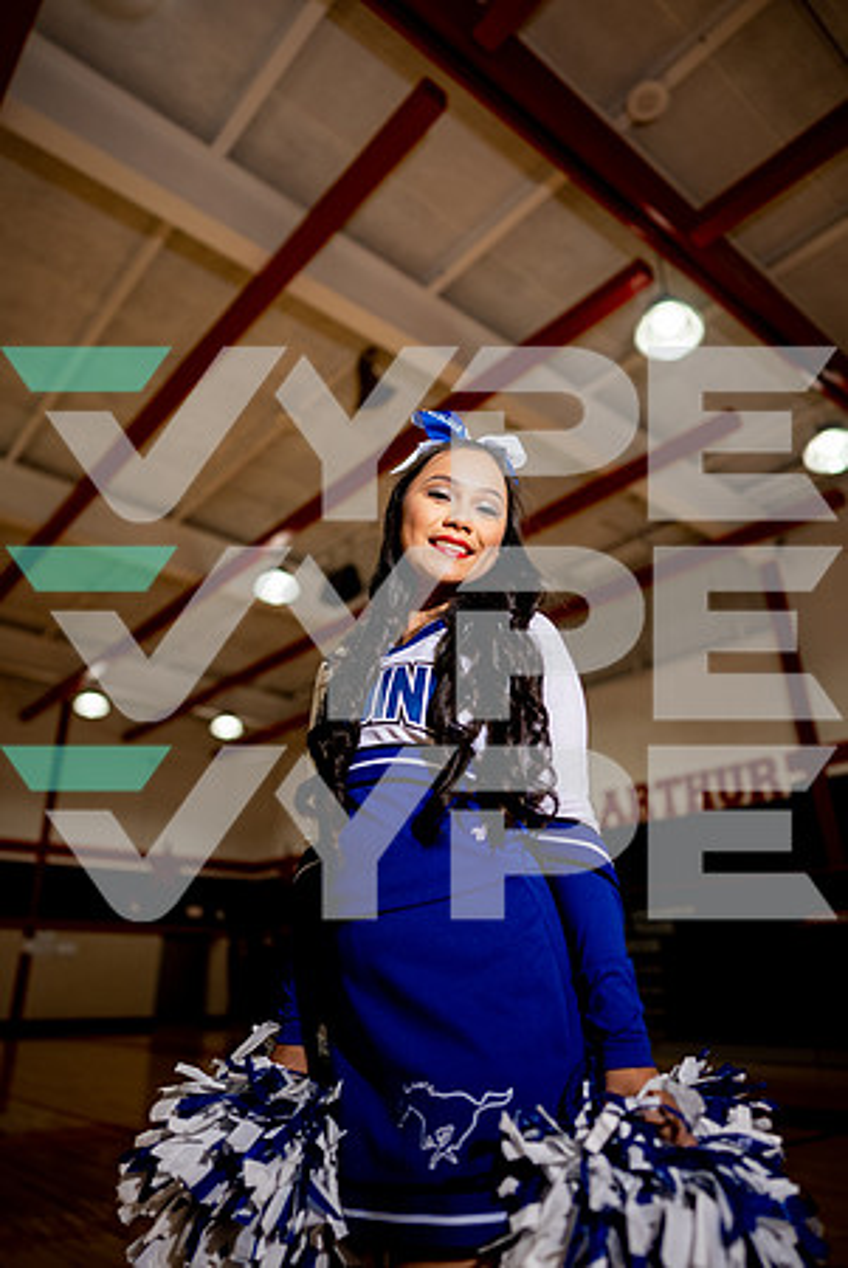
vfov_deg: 73.7
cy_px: 634
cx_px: 424
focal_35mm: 24
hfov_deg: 53.2
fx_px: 846
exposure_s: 1/640
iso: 100
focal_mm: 24
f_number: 1.4
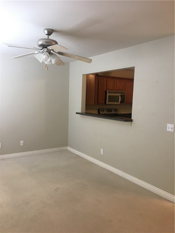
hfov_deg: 48.2
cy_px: 116
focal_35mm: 29
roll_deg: -2.1
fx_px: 195
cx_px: 88
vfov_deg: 61.7
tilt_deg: -4.8
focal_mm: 4.15
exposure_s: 1/30
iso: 80
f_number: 2.2
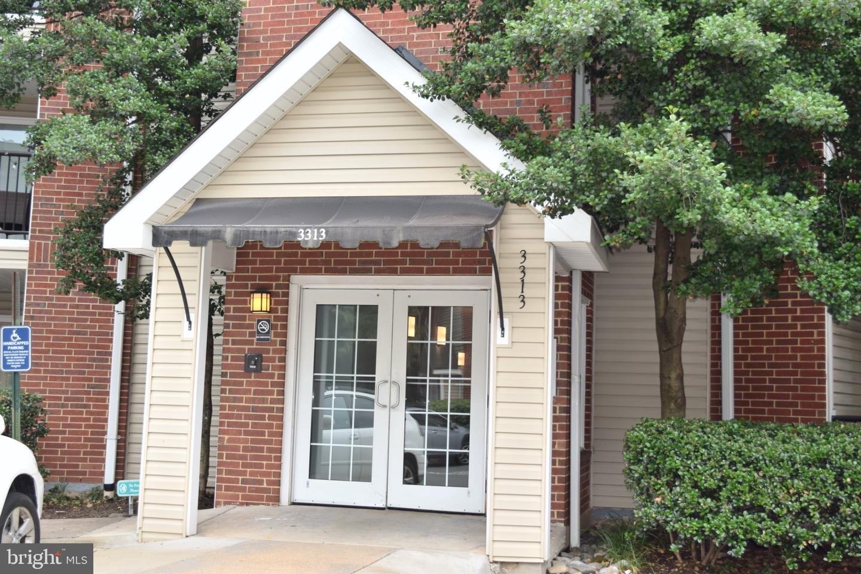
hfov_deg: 42.3
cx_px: 430
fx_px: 1112
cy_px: 287
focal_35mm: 46
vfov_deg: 28.9
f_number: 5.6
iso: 100
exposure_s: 1/125
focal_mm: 31
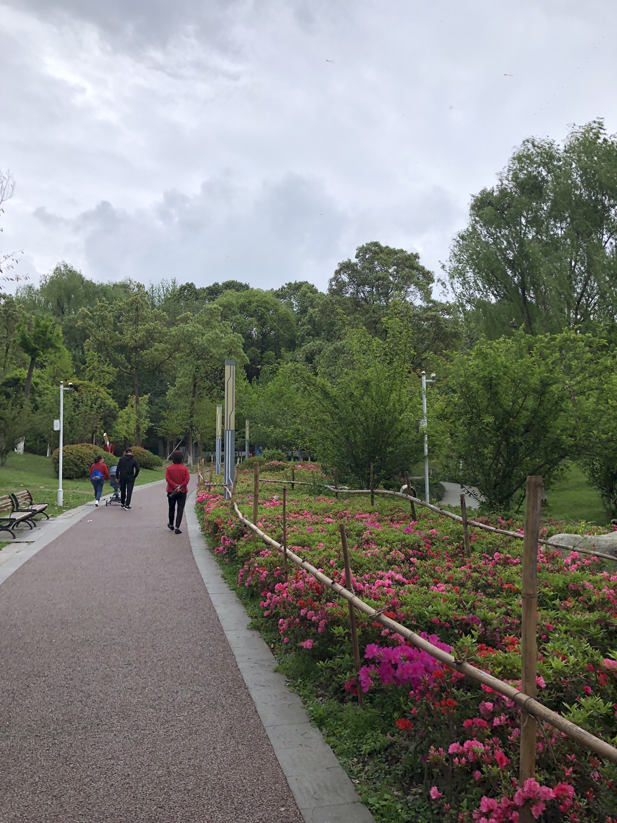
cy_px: 412
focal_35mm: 28
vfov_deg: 63.4
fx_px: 665
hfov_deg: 49.7
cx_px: 308
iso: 20
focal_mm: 4
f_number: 1.8
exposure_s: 1/592
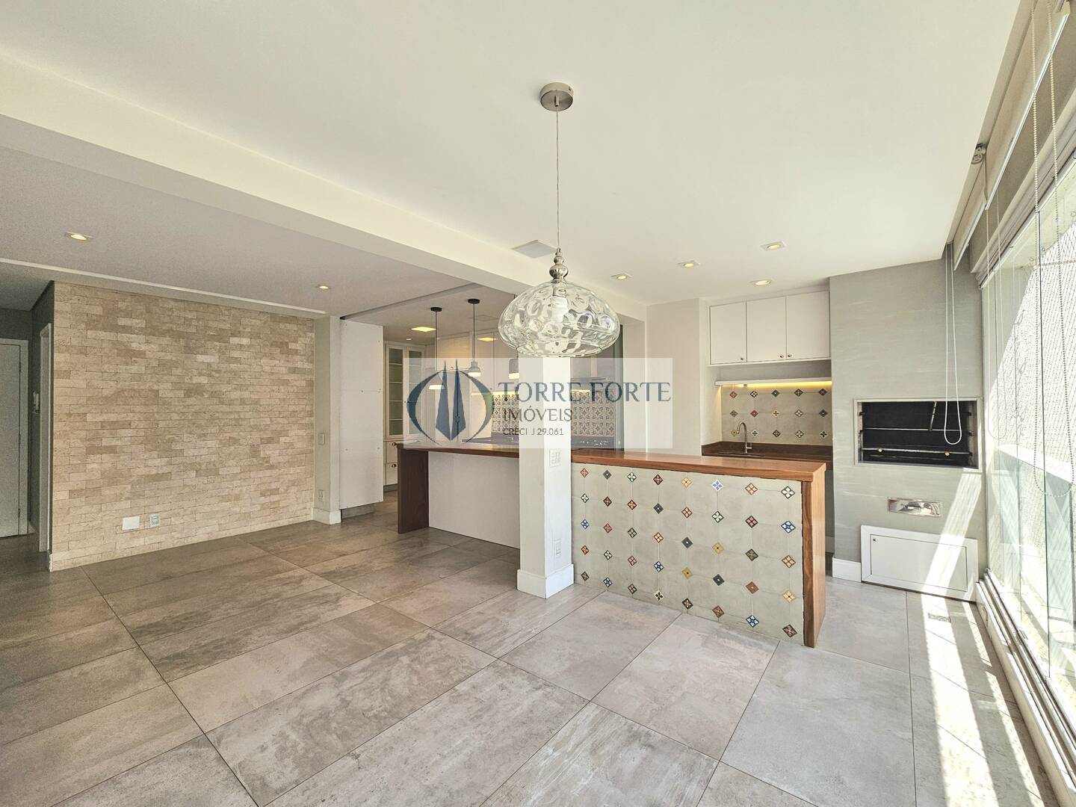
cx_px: 538
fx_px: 404
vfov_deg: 89.9
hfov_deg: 106.2
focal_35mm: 13
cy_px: 404
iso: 50
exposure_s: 1/400
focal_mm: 2.2
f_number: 2.2
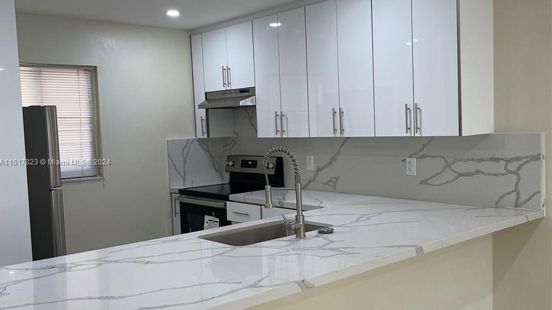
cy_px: 163
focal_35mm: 38
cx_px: 275
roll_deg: +2.8
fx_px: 556
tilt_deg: -3.0
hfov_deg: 52.8
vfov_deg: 31.2
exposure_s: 1/120
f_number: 1.6
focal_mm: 5.1
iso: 80
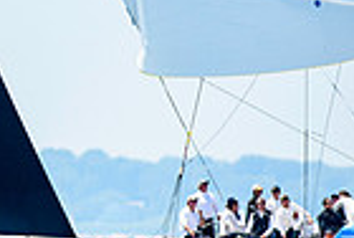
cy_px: -134
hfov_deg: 1.0
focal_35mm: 2062
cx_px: -311
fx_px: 20319
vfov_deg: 0.7
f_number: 5
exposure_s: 1/2000
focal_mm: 310
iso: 400
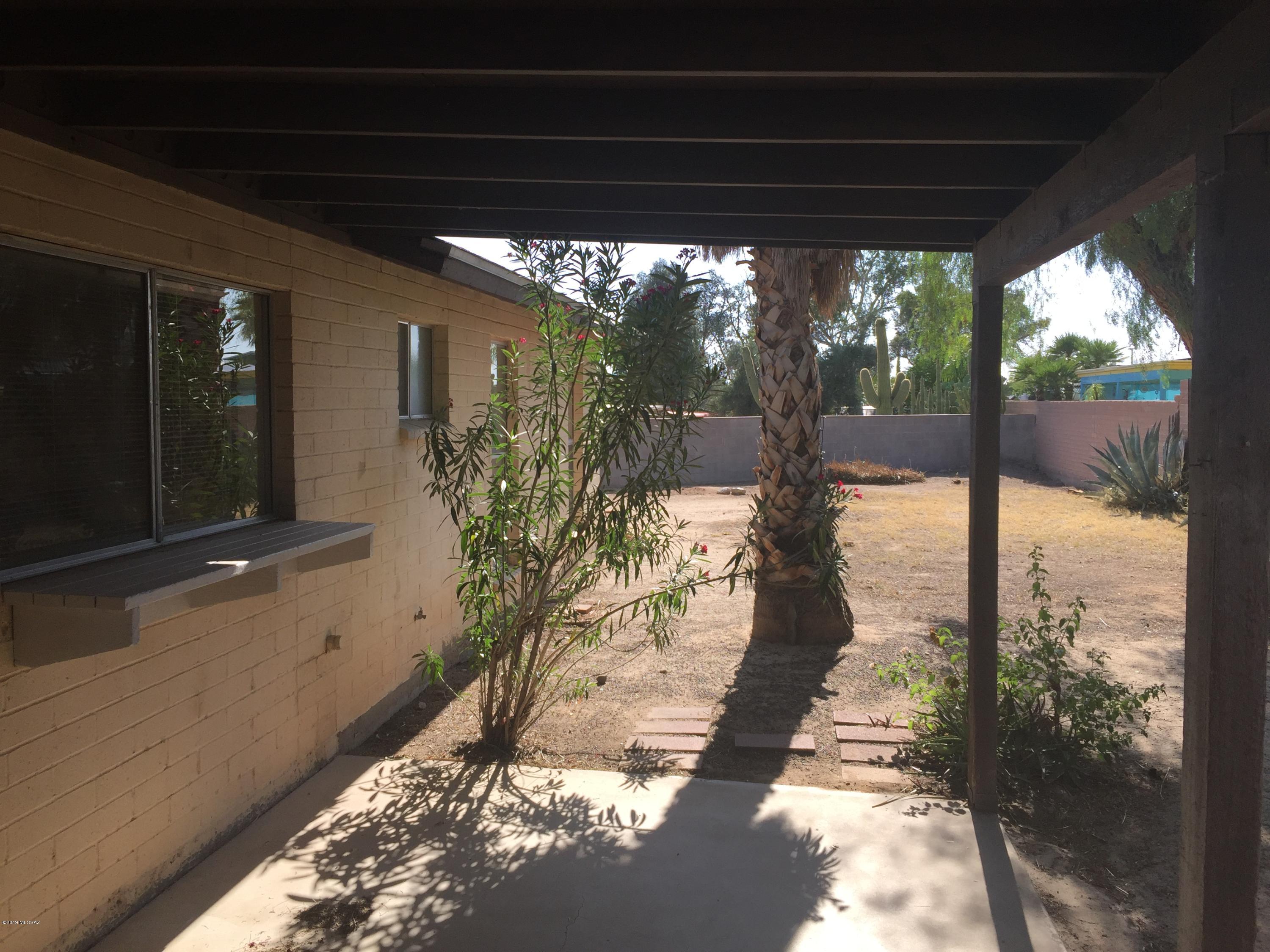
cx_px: 635
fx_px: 1064
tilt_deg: -3.6
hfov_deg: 61.7
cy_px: 476
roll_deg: -0.7
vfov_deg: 48.2
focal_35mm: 29
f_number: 2.2
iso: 32
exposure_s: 1/898
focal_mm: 4.15
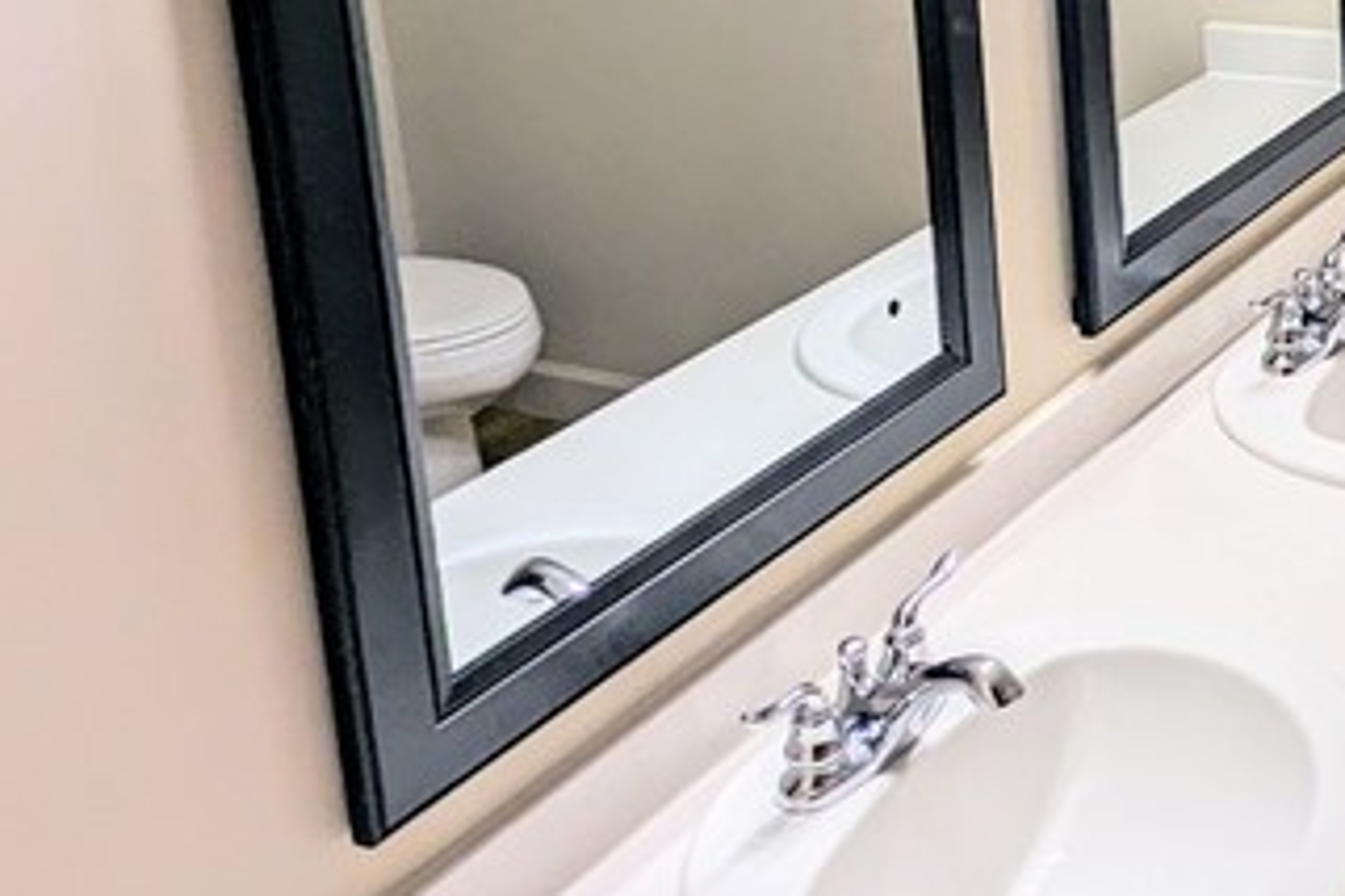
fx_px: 1980
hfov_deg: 31.8
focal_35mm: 53
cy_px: -138
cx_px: 1586
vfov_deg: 23.6
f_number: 2.2
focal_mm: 2.35
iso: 45
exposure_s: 1/119
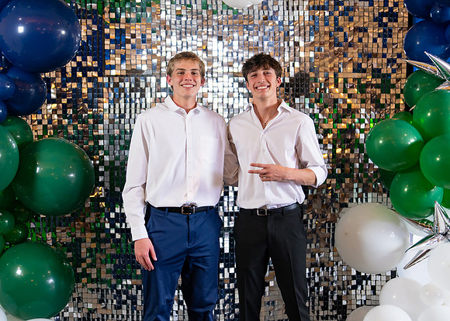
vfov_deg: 27.0
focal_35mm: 52
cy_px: 160
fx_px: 669
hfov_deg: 37.2
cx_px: 225
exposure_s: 1/320
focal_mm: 50
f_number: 1.2
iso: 800
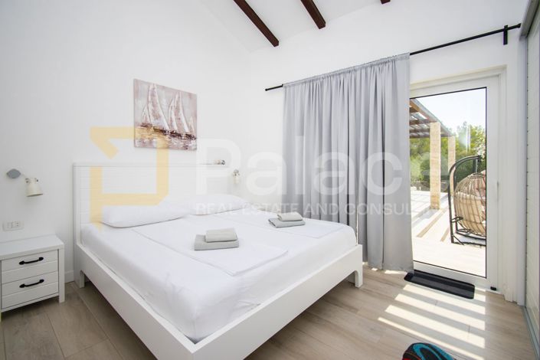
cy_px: 180
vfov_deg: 77.3
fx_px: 225
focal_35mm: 15
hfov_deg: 100.4
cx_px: 270
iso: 100
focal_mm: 10
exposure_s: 1/50
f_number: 4.5
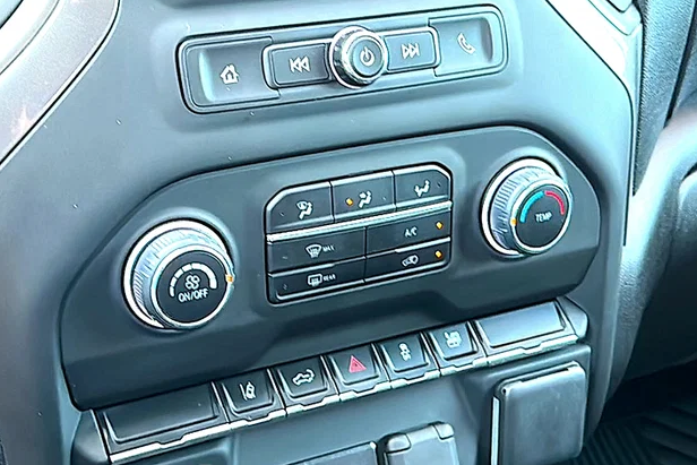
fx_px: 1007
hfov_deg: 38.2
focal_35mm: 52
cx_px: 339
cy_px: 269
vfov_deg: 26.0
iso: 500
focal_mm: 6.86
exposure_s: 1/40
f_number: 1.78
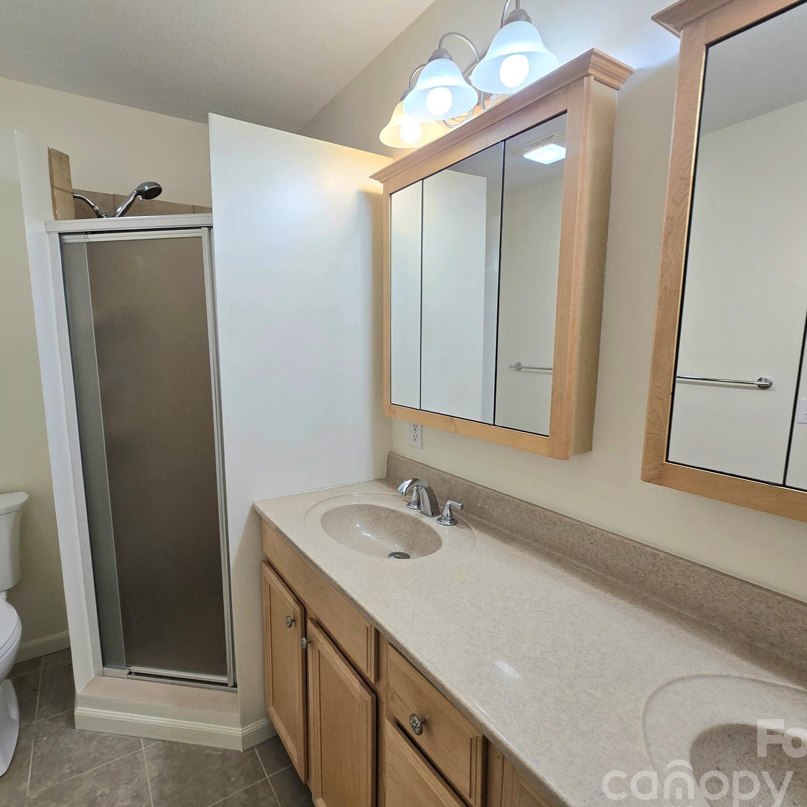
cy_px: 405
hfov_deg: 87.2
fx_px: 422
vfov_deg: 87.4
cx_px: 370
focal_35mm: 16
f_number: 2.2
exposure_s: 1/60.2
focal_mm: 2.2
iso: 64
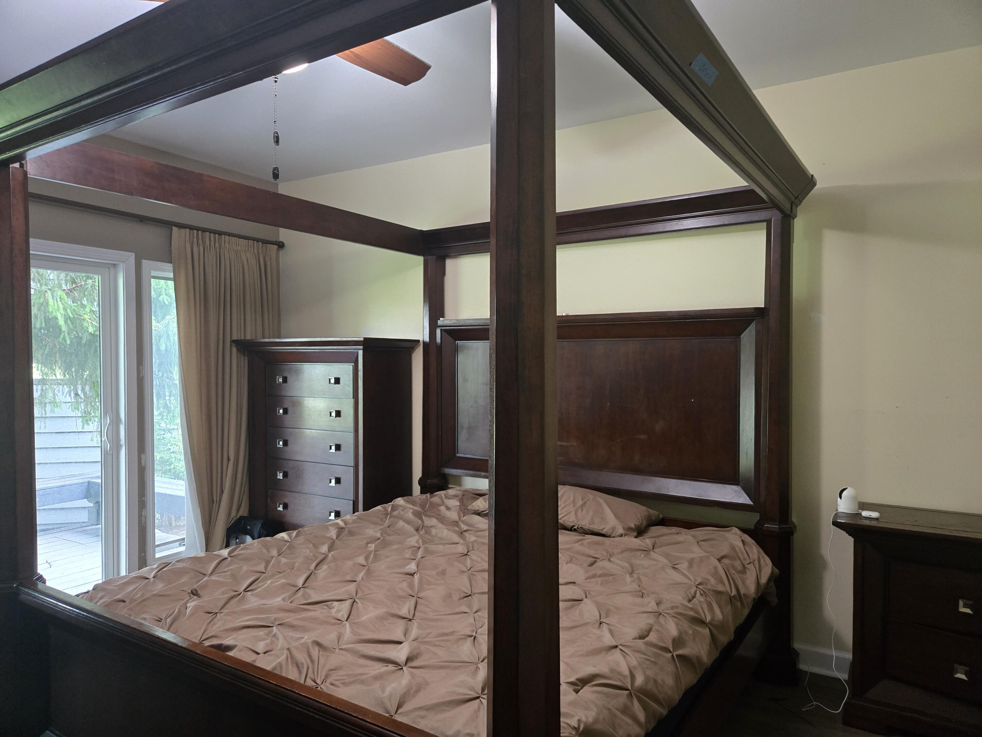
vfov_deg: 58.9
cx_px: 491
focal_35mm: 23
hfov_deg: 73.9
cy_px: 368
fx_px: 652
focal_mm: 5.4
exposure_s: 1/60
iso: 640
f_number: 1.8
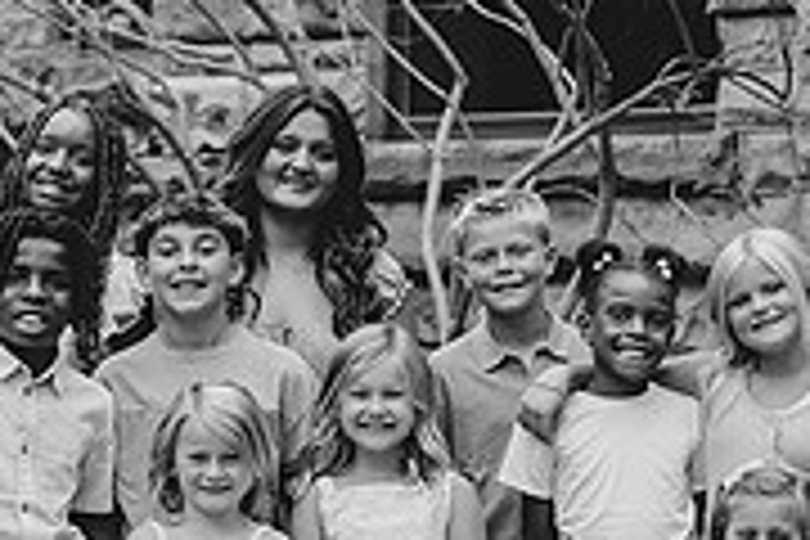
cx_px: -59
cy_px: 362
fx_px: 4072
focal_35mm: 181
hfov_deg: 11.2
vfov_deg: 7.6
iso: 1000
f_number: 2.8
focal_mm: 50
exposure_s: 1/400
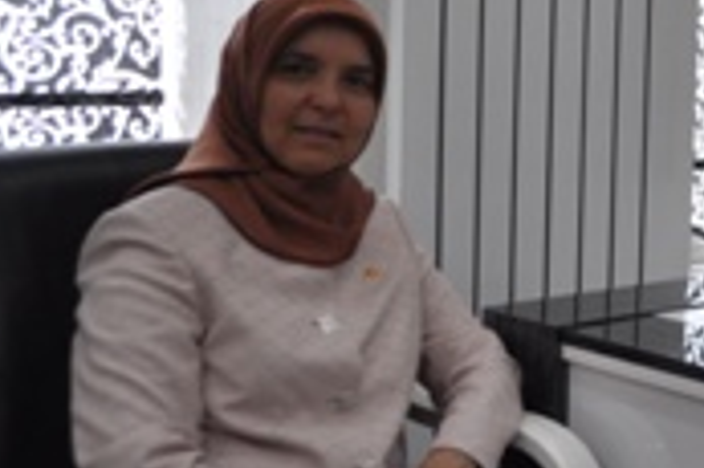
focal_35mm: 70
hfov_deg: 25.8
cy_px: 106
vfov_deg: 19.3
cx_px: 846
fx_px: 1368
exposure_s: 1/60
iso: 400
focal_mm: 18
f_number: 4
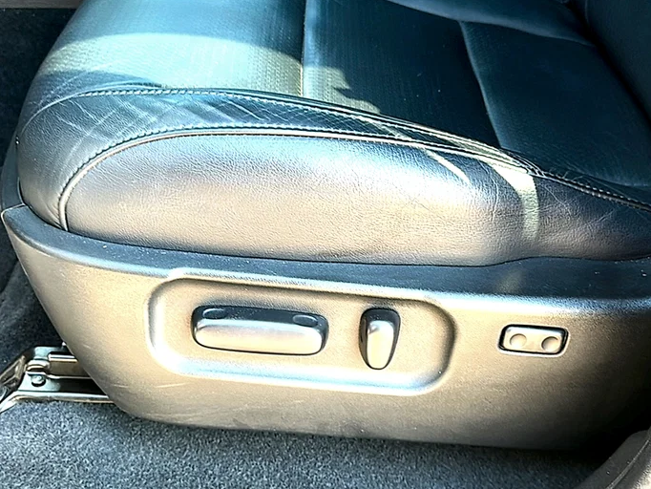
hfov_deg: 47.8
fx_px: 734
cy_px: 248
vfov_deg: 36.8
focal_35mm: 39
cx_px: 333
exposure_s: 1/87
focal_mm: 6.86
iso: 50
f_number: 1.78
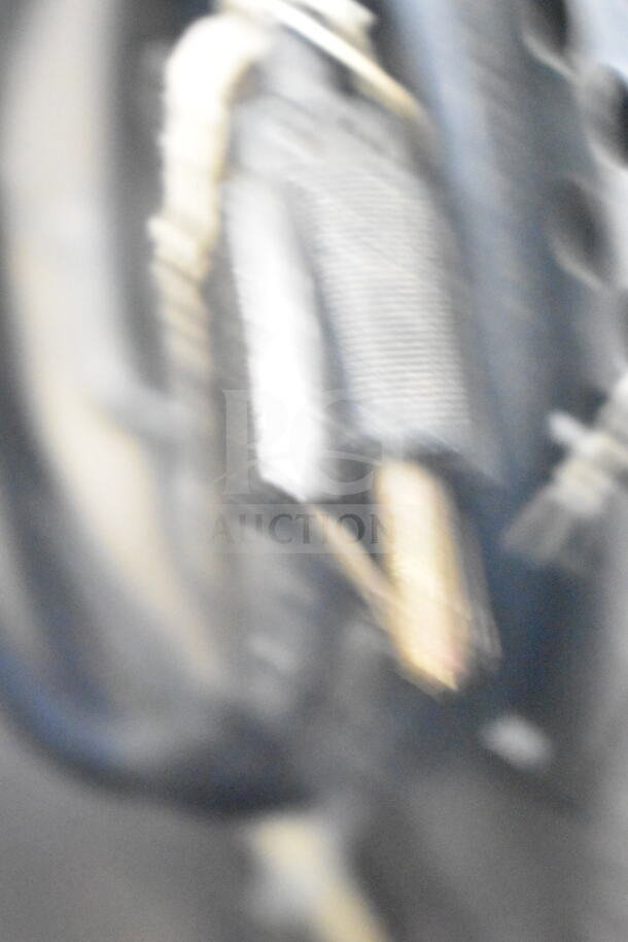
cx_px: 314
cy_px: 471
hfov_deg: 18.2
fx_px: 1961
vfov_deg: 27.0
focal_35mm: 75
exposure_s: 1/30
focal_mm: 50
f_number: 5.6
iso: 25600
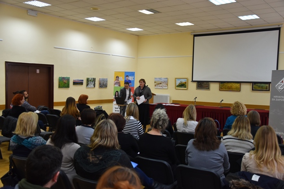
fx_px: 296
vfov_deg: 35.5
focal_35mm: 38
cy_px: 94
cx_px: 142
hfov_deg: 51.3
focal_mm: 25
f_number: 4
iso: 720
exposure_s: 1/60
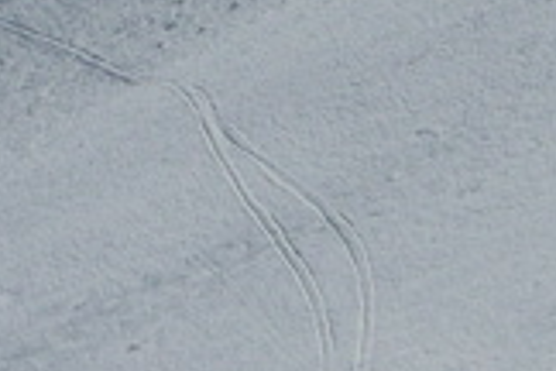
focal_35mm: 533
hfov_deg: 3.8
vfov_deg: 2.6
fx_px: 8231
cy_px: -656
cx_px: 1059
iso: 200
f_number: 5.6
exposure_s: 1/4000
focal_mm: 32.6
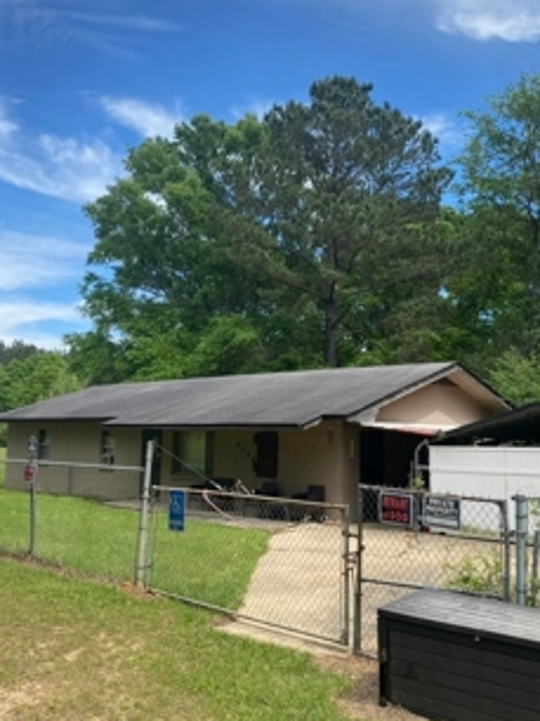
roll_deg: -0.4
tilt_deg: +7.1
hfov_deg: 41.7
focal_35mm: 34
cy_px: 356
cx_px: 307
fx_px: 708
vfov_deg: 54.0
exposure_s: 1/1543
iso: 32
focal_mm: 4.25
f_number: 1.8
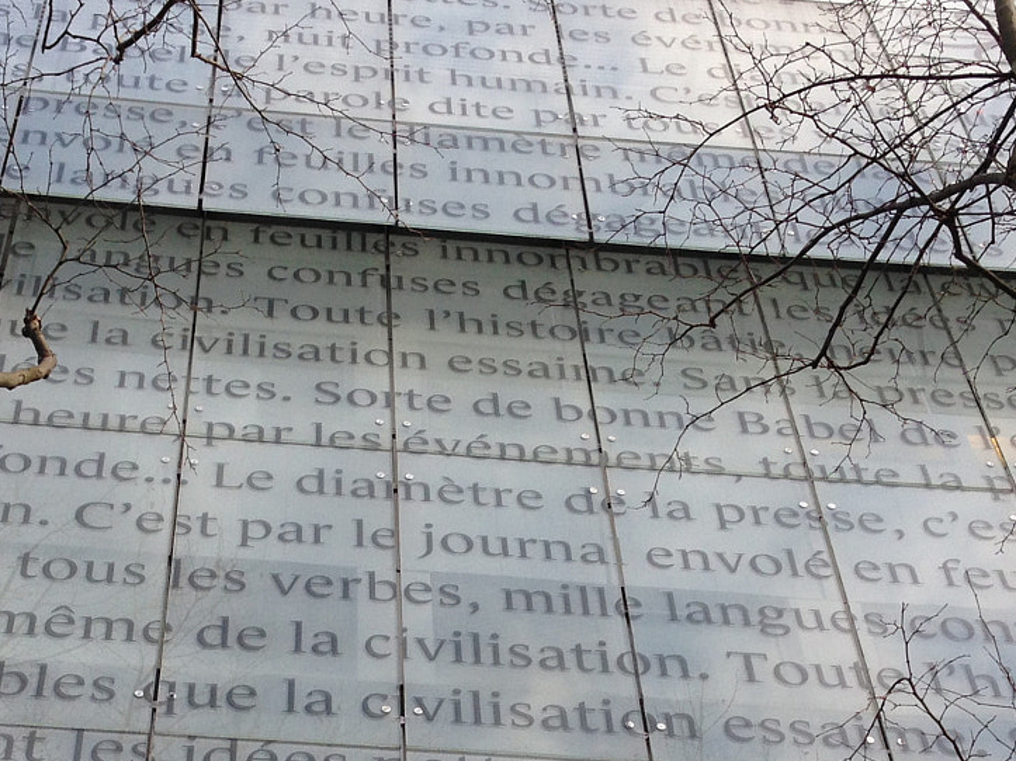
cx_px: 370
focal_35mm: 73
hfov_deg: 26.6
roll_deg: -3.1
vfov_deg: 19.5
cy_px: 781
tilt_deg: +44.7
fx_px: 2142
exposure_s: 1/179
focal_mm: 4.12
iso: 50
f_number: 2.4
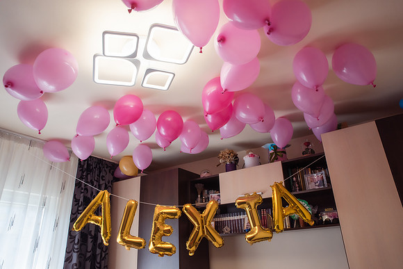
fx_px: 269
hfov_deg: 73.7
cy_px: 134
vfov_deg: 53.2
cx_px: 202
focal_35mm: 24
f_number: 8
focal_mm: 24
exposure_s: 1/250
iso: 500
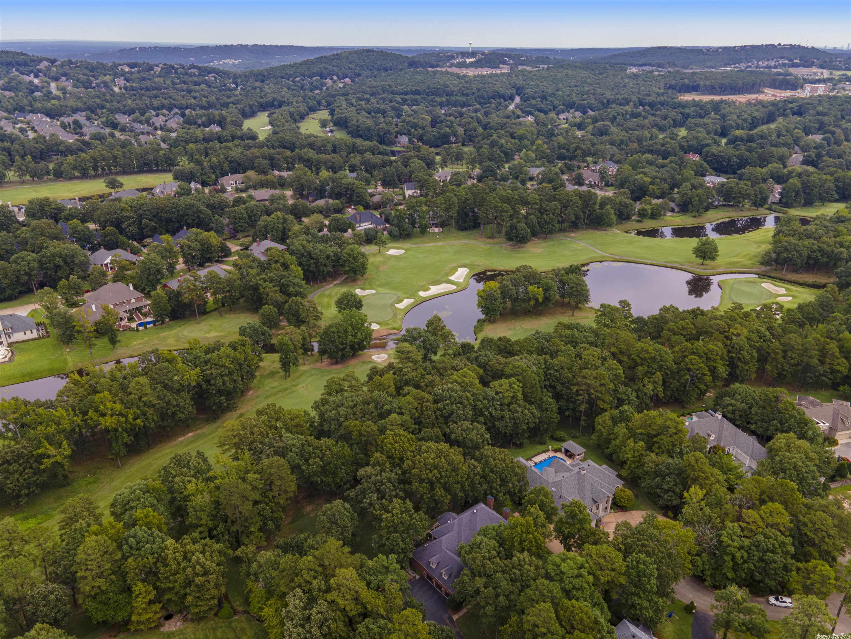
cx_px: 426
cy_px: 320
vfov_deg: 56.8
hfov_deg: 71.6
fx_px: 590
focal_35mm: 24
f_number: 2.8
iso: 100
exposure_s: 1/200
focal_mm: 4.5
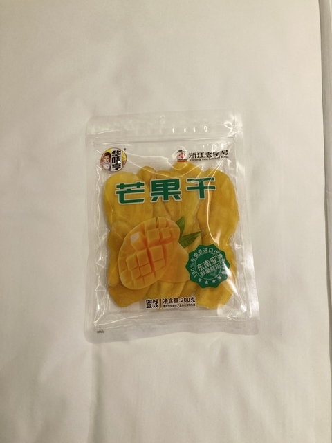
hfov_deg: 49.7
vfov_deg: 63.4
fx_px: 358
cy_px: 222
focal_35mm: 28
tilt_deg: -76.3
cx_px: 166
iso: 160
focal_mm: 3.99
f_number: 1.8
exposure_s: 1/50
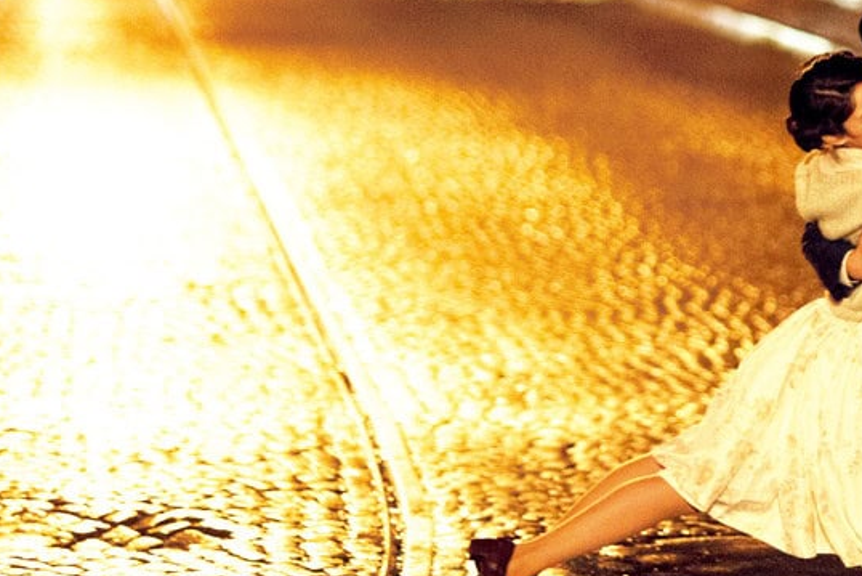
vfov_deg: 5.9
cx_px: 868
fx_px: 5604
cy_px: 80
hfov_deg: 8.7
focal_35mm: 234
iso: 6400
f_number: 2
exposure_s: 1/80
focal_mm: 105
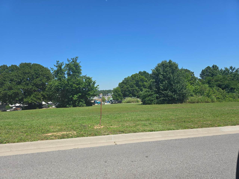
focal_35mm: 23
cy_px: 90
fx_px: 159
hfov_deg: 73.9
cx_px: 120
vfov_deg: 58.9
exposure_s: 1/857
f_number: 1.7
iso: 12
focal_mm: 6.3
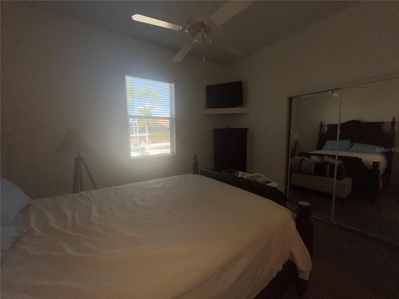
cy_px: 150
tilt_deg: -6.5
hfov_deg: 106.2
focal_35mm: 13
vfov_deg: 89.9
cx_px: 200
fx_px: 150
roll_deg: +0.6
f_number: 1.8
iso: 25
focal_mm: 1.57
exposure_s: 1/382
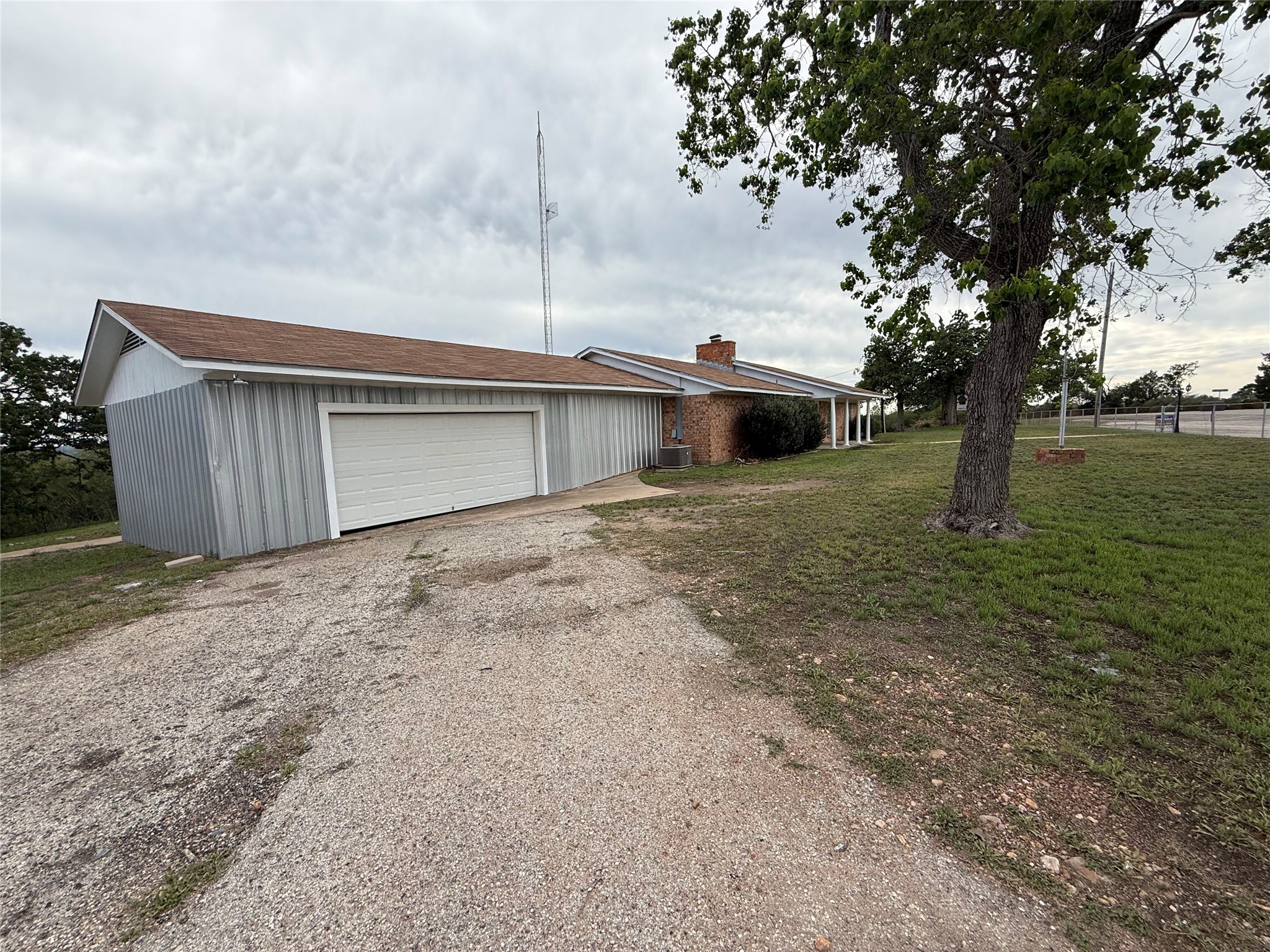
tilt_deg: -3.6
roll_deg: +2.5
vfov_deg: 85.7
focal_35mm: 14
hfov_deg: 102.1
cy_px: 476
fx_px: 514
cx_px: 635
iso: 50
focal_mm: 2.22
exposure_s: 1/1211
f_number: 2.2
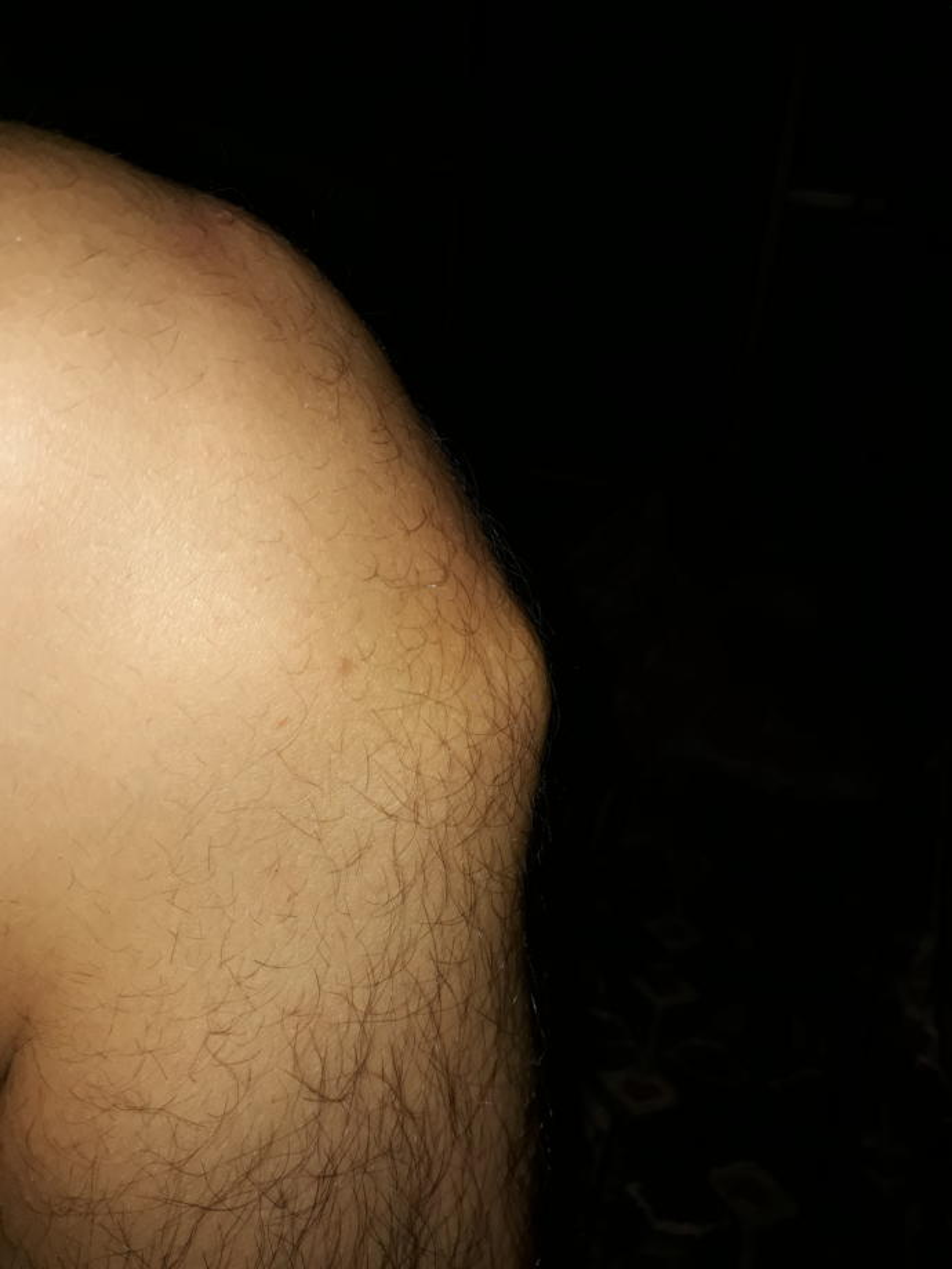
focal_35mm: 27
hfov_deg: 51.4
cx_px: 476
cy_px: 634
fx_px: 990
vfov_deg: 65.3
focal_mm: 3.6
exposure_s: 1/162
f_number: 1.9
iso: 40
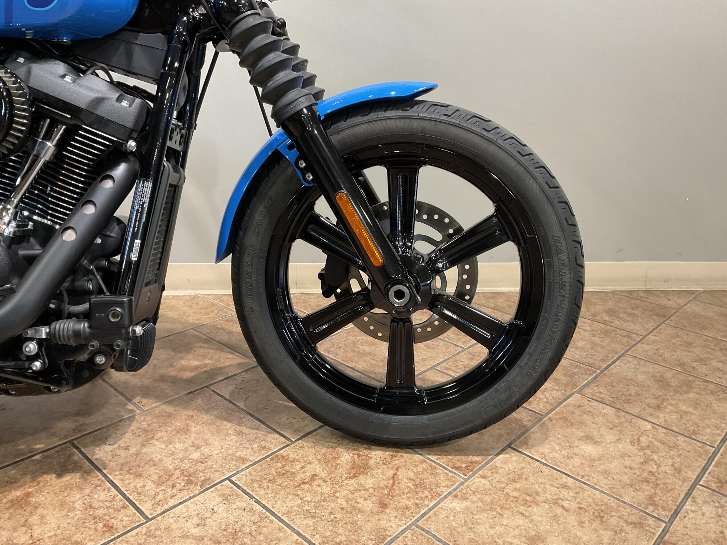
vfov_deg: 48.2
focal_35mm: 29
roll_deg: -2.3
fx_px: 609
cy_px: 272
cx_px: 364
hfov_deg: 61.7
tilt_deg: -19.6
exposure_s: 1/60
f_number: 1.8
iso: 125
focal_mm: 3
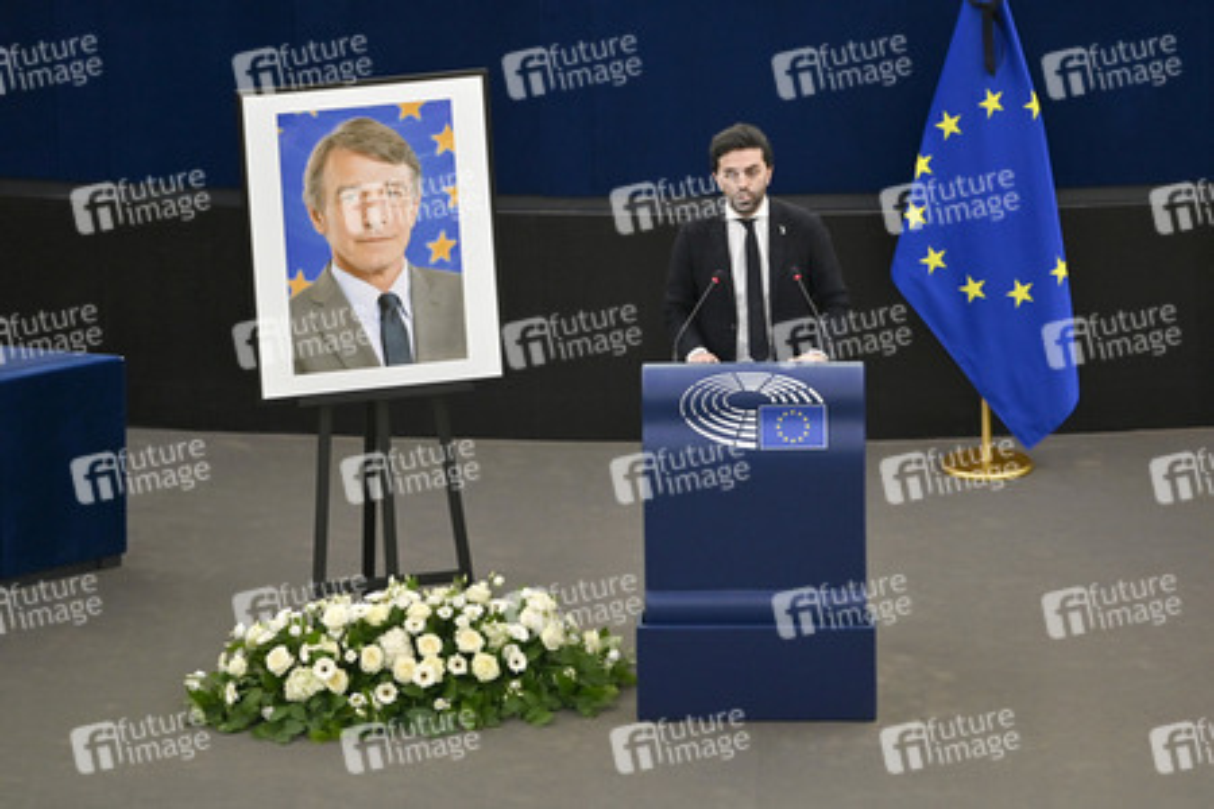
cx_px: 607
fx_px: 6744
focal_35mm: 200
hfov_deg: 10.3
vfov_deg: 6.9
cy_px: 404
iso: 800
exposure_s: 1/400
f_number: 2.8
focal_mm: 200
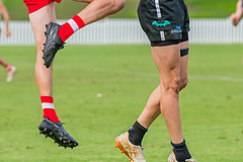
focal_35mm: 535
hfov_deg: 3.9
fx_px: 3611
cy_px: -23
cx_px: 100
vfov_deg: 2.6
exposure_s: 1/1600
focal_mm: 220
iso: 800
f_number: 5.6
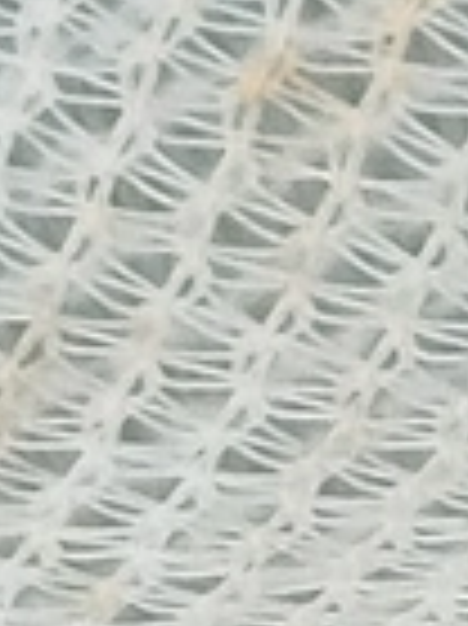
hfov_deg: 4.9
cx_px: 819
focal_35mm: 299
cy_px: 27
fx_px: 5398
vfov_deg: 6.6
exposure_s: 1/146
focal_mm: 5.31
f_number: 1.7
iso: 50
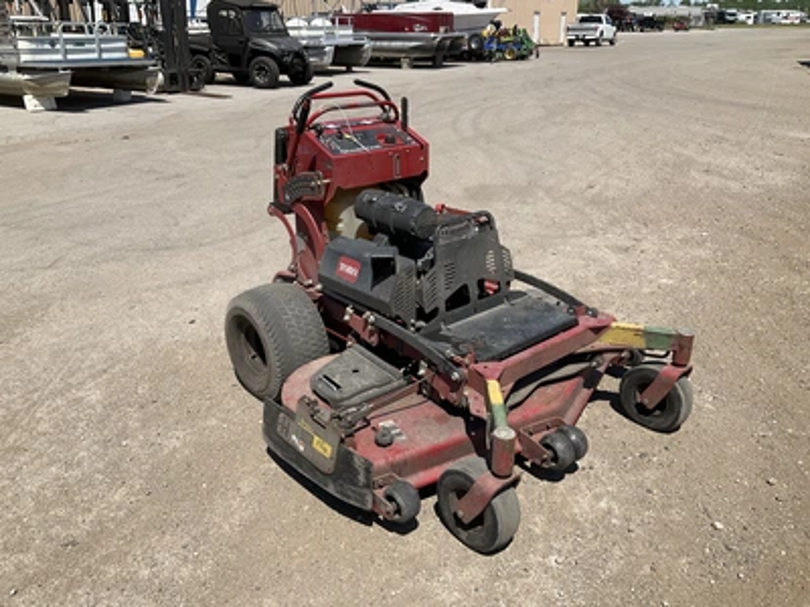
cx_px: 405
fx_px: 679
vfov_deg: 48.2
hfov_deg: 61.7
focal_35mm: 29
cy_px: 304
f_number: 1.8
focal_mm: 3
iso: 25
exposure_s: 1/2141
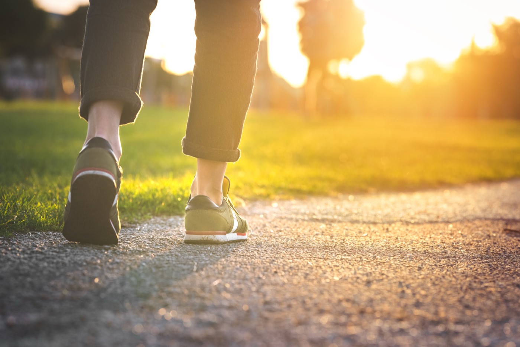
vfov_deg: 10.2
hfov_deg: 15.2
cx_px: 260
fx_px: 1950
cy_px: 174
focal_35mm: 135
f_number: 5.6
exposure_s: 1/320
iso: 400
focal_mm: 135
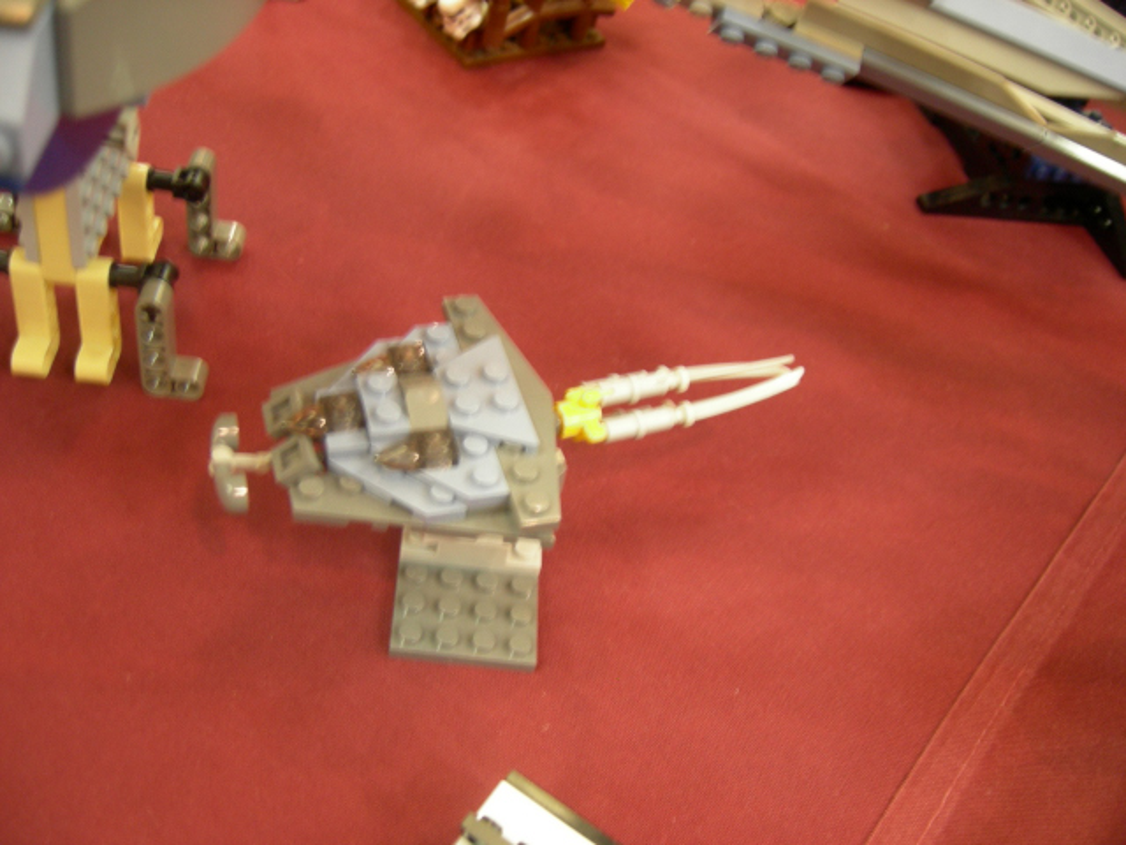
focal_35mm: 36
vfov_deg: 39.7
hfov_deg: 51.4
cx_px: 563
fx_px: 1171
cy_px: 422
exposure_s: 1/3.2
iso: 200
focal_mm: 7.5
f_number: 2.7
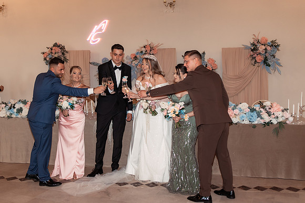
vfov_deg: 34.2
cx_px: 138
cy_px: 95
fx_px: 330
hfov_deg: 49.5
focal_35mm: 39
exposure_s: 1/250
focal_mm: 35
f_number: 2.8
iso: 1250
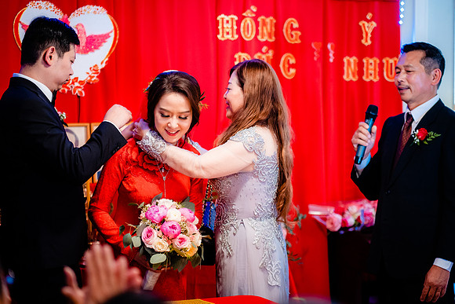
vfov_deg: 16.3
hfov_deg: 24.2
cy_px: 152
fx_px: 1062
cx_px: 228
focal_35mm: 84
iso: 800
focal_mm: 56
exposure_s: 1/160
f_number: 1.2
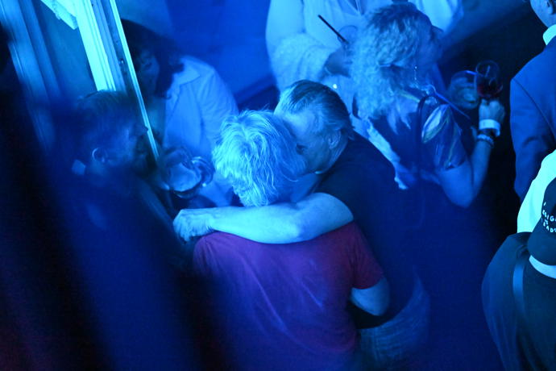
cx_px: 278
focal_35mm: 200
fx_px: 3089
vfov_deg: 6.9
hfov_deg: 10.3
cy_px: 186
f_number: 2.8
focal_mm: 200
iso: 32000
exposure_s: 1/200
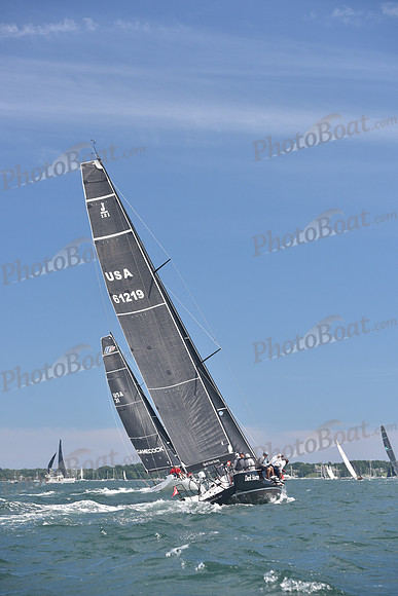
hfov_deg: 17.1
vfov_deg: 25.4
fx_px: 1326
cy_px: 298
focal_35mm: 80
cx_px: 199
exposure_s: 1/800
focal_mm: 80
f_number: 5.6
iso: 320
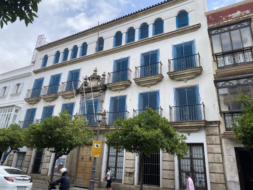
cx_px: 126
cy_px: 95
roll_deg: -3.8
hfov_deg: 67.3
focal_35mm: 26
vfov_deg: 53.1
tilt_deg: +24.2
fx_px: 190
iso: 32
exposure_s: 1/1961
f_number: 1.8
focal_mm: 4.25
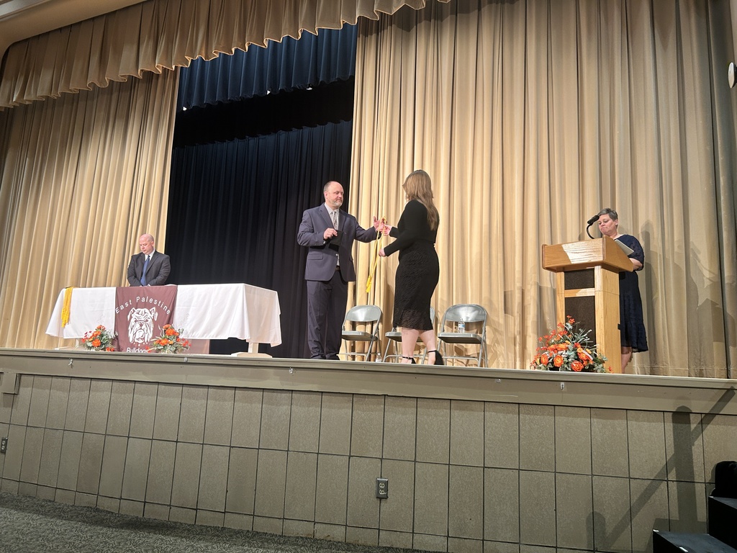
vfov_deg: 53.1
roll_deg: -2.3
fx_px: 554
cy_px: 276
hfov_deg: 67.3
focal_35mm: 26
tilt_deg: +10.0
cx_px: 368
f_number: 1.5
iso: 80
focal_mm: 5.7
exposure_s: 1/60
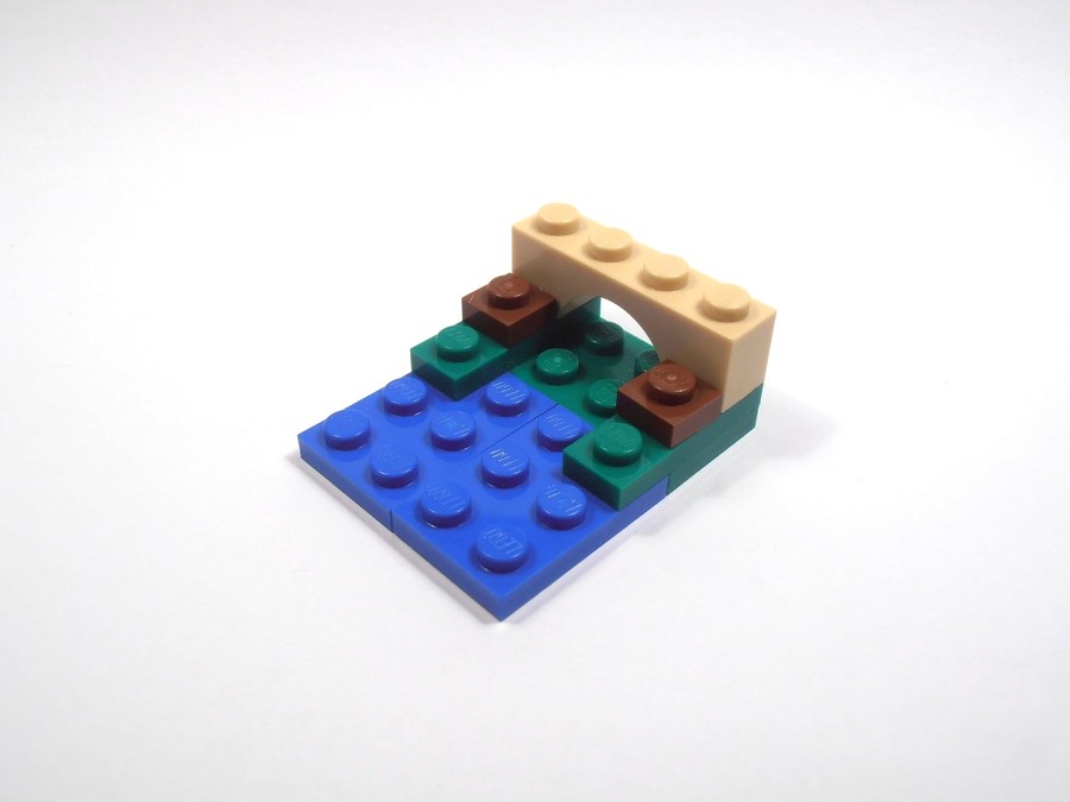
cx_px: 535
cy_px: 401
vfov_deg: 38.7
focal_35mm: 37
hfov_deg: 50.1
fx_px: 1144
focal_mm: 6.61
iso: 80
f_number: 3.9
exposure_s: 1/80
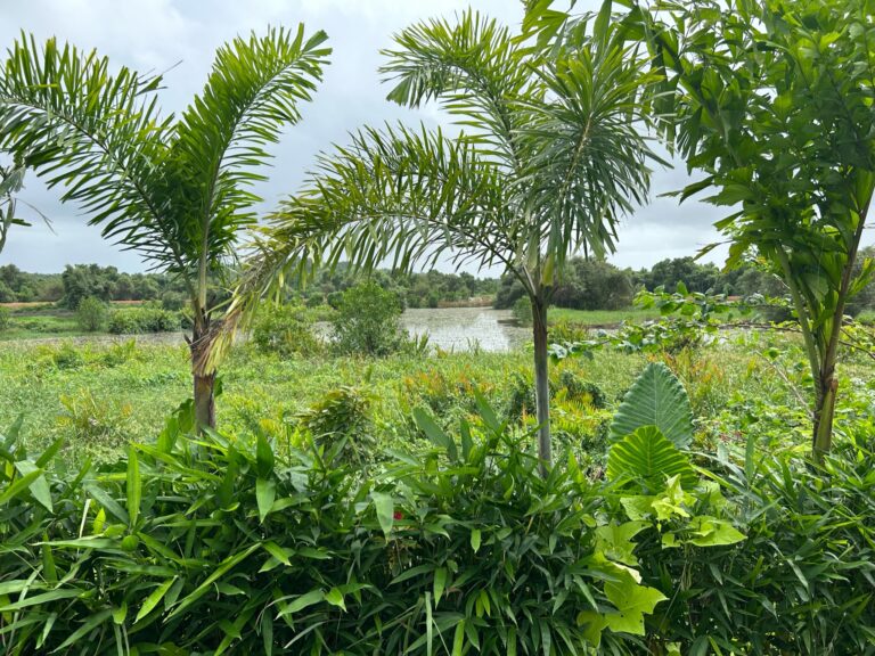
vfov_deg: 53.1
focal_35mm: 26
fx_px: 657
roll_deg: +1.5
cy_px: 328
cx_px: 438
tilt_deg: -1.4
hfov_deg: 67.3
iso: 50
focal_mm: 5.7
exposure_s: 1/2045
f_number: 1.5
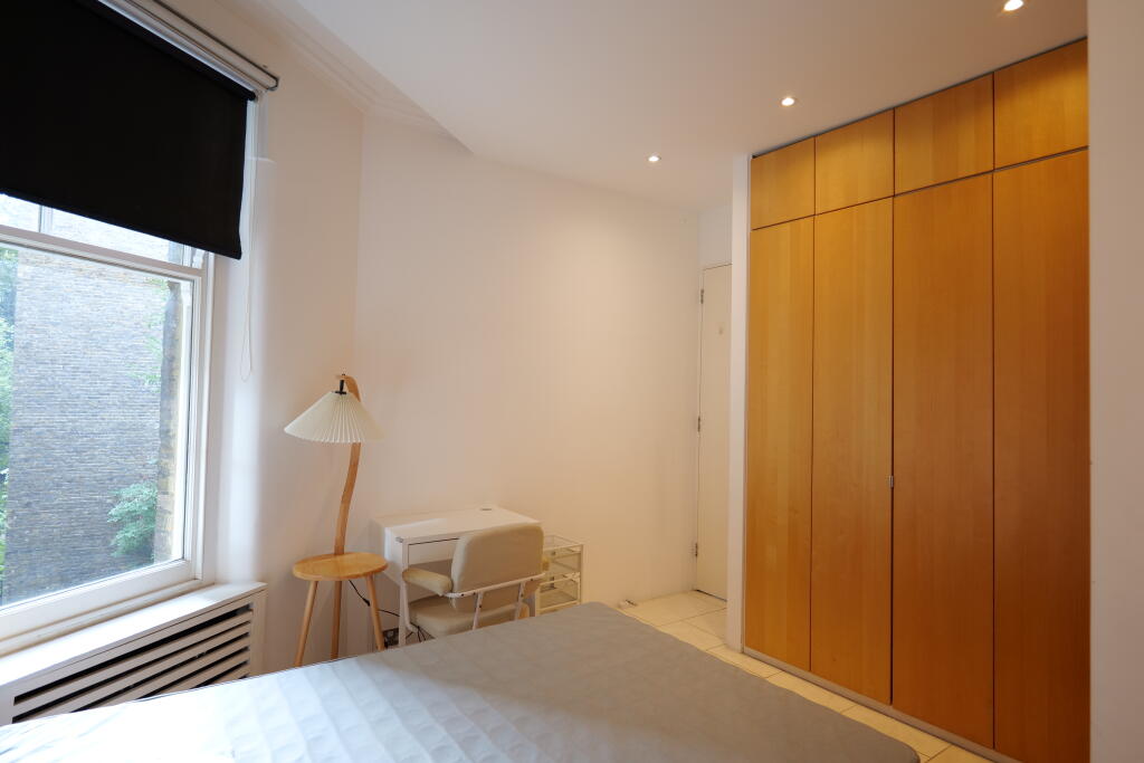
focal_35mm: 18
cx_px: 572
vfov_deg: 67.4
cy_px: 382
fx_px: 572
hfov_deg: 90.0
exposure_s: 1/60
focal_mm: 18
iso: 800
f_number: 4.5
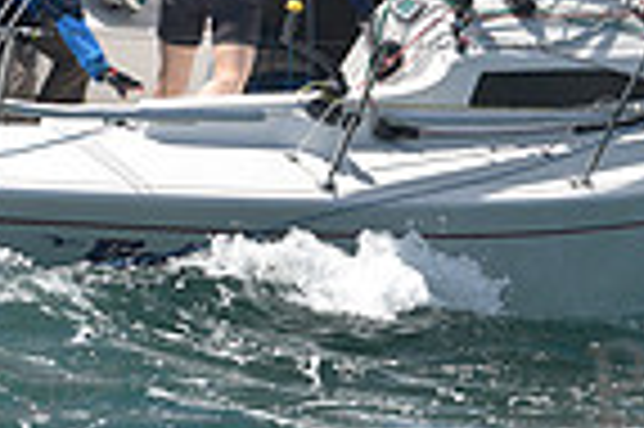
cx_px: 356
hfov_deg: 5.9
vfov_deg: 3.9
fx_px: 6236
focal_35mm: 349
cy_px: -313
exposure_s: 1/800
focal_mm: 86
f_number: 5.6
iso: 320
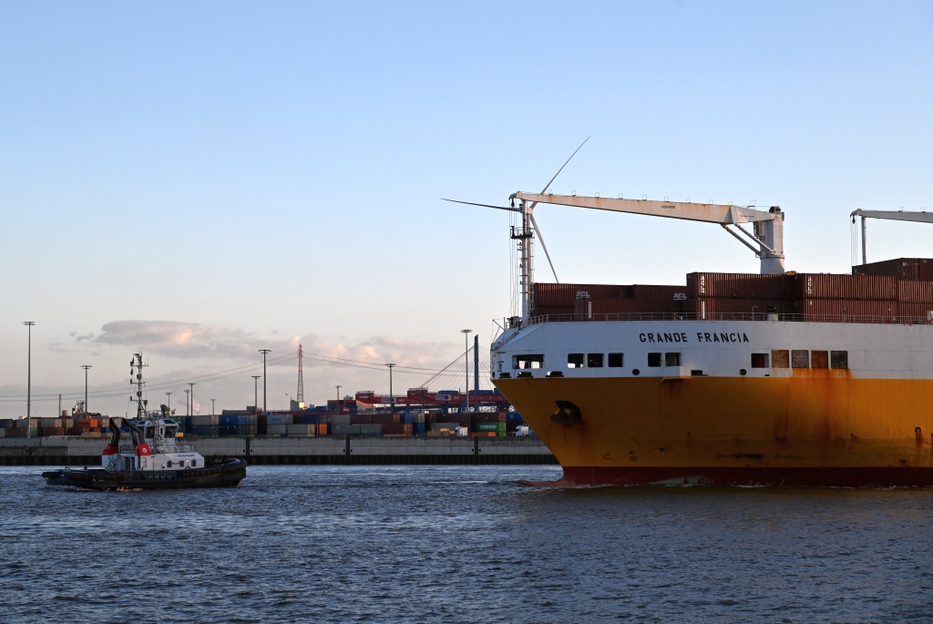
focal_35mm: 66
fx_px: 1712
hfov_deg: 30.5
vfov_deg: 20.7
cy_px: 312
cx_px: 466
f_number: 6.3
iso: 100
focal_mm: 66
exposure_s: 1/320
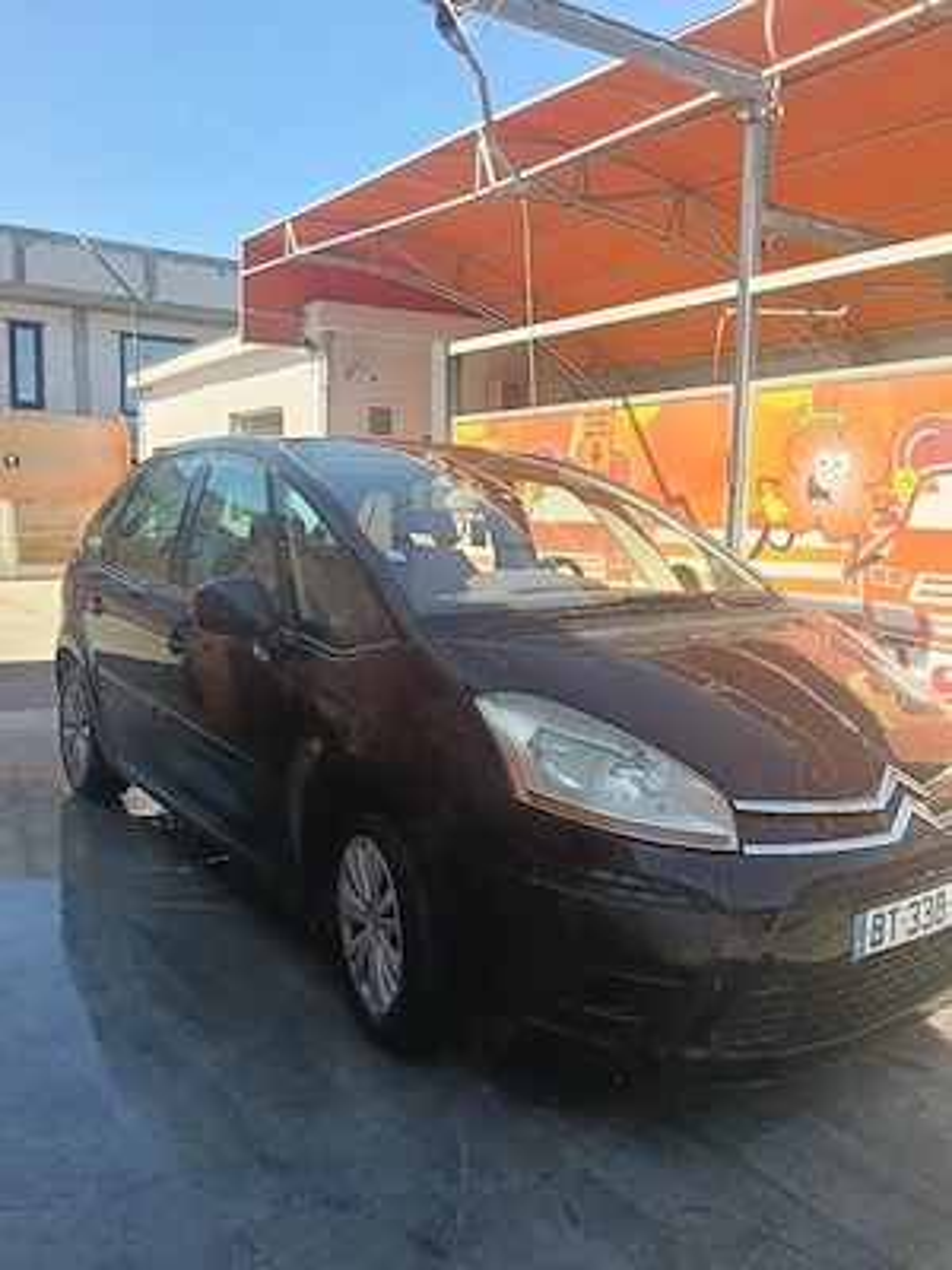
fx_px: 990
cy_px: 635
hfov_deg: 51.4
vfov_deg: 65.3
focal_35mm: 27
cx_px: 476
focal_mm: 3.98
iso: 50
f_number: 1.8
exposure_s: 1/238
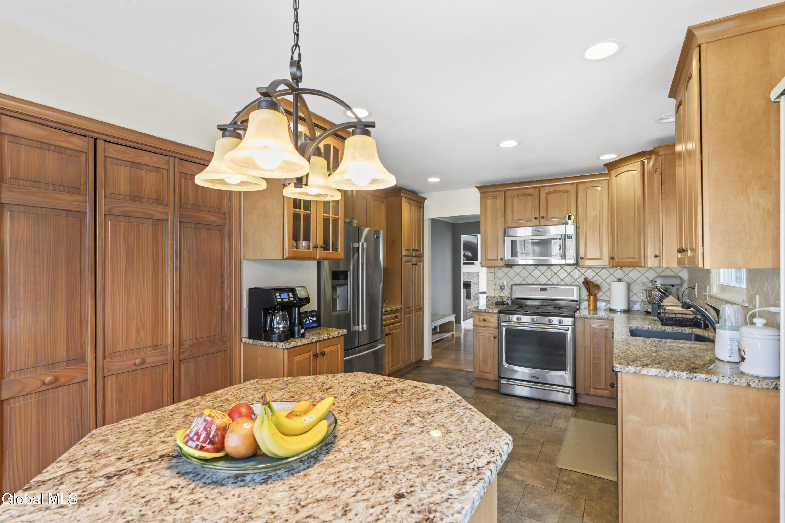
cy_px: 262
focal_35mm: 17
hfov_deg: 93.3
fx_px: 371
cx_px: 392
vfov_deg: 70.4
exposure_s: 1/2
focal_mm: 17
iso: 400
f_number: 8
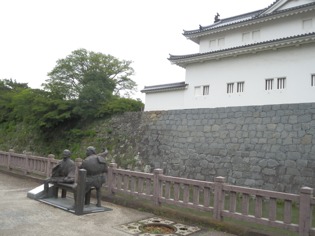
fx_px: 300
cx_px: 158
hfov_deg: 55.4
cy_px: 118
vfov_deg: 42.9
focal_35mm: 33
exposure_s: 1/100
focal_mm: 5.9
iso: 80
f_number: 3.7
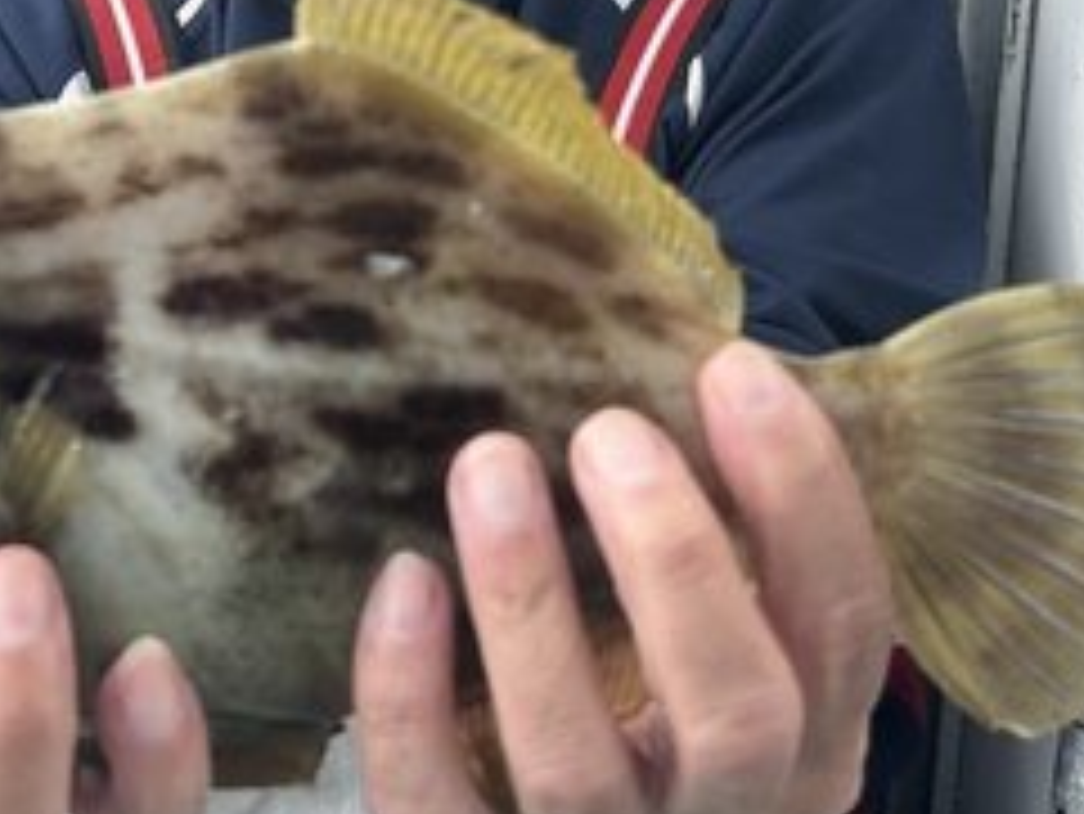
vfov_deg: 20.6
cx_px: 279
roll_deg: -0.6
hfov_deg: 27.8
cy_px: -18
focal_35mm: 69
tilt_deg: -8.9
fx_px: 2162
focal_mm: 5.7
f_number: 1.5
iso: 50
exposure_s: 1/3257
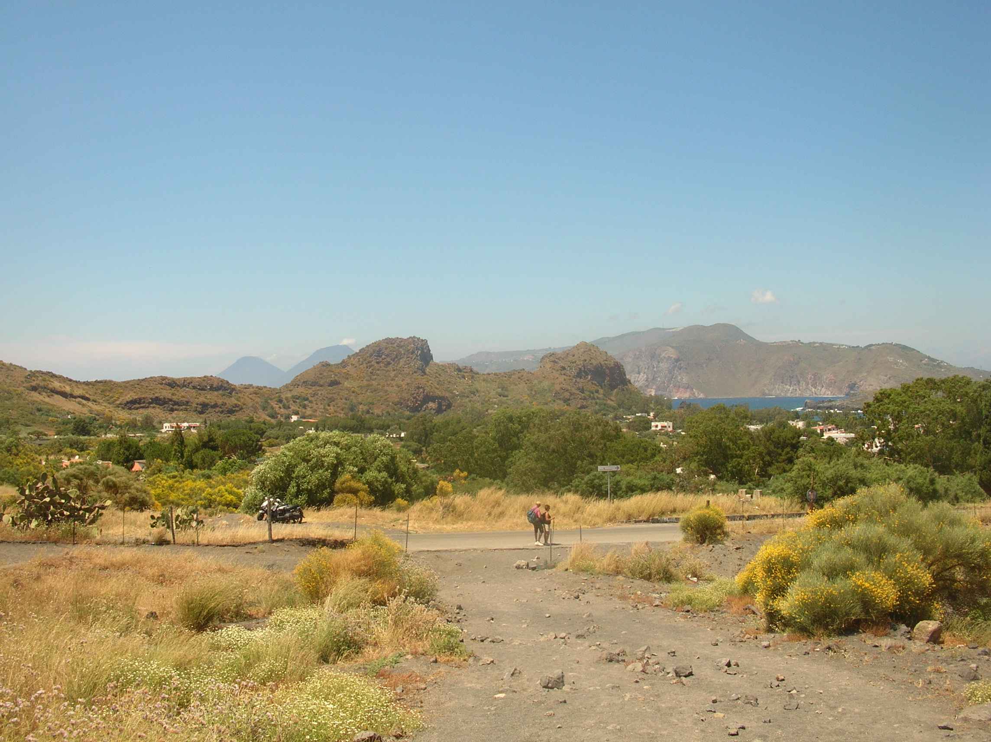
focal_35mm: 35
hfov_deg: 52.7
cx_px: 496
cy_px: 371
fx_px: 1001
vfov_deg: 40.6
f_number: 5.6
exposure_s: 1/296
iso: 50
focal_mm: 5.8
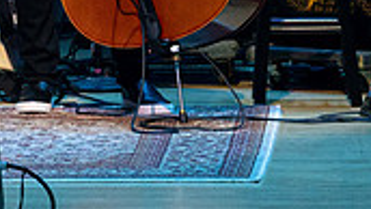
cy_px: -172
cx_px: -299
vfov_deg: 1.1
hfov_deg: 2.0
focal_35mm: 1093
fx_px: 10759
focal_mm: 200
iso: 2500
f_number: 6.3
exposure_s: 1/250
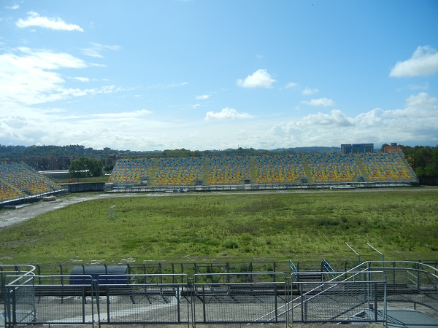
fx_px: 380
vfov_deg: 46.8
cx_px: 219
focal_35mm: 30
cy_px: 164
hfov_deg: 60.0
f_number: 7
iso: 160
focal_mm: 5.4
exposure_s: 1/744
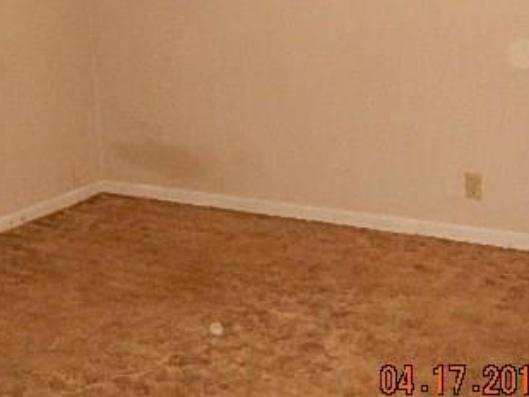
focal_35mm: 58
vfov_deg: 24.6
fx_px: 887
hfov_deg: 32.9
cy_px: 55
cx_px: 171
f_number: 3.9
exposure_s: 1/30
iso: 1000
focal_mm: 5
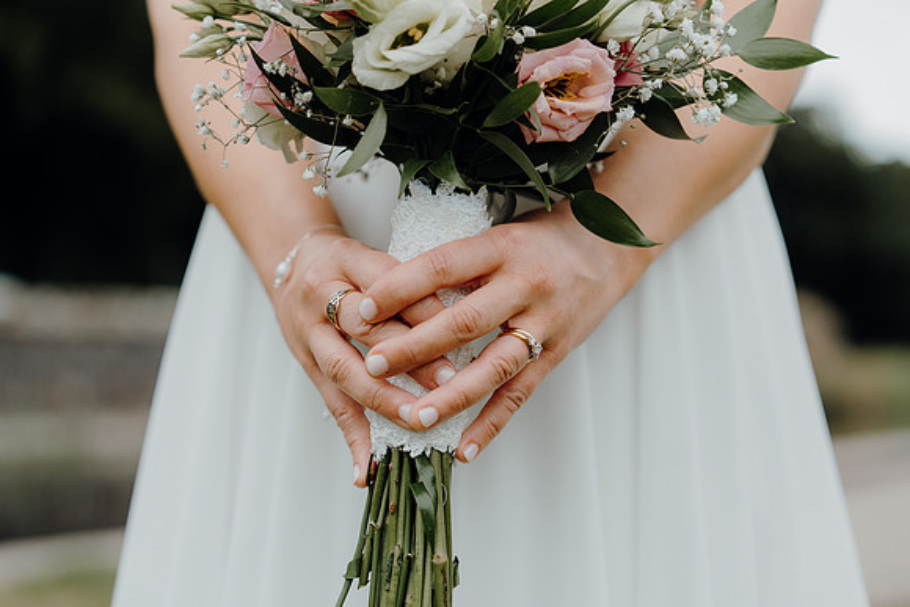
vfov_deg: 20.0
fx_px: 1719
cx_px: 455
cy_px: 304
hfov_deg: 29.6
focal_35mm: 68
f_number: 2.8
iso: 125
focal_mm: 68
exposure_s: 1/800
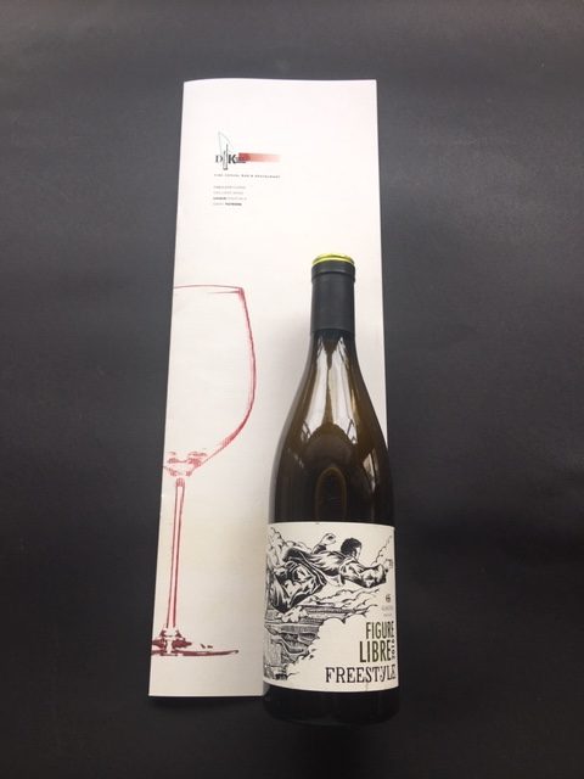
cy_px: 390
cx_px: 292
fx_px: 652
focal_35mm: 29
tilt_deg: -74.1
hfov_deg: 48.2
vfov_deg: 61.7
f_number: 2.2
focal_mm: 4.15
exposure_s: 1/116
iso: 25
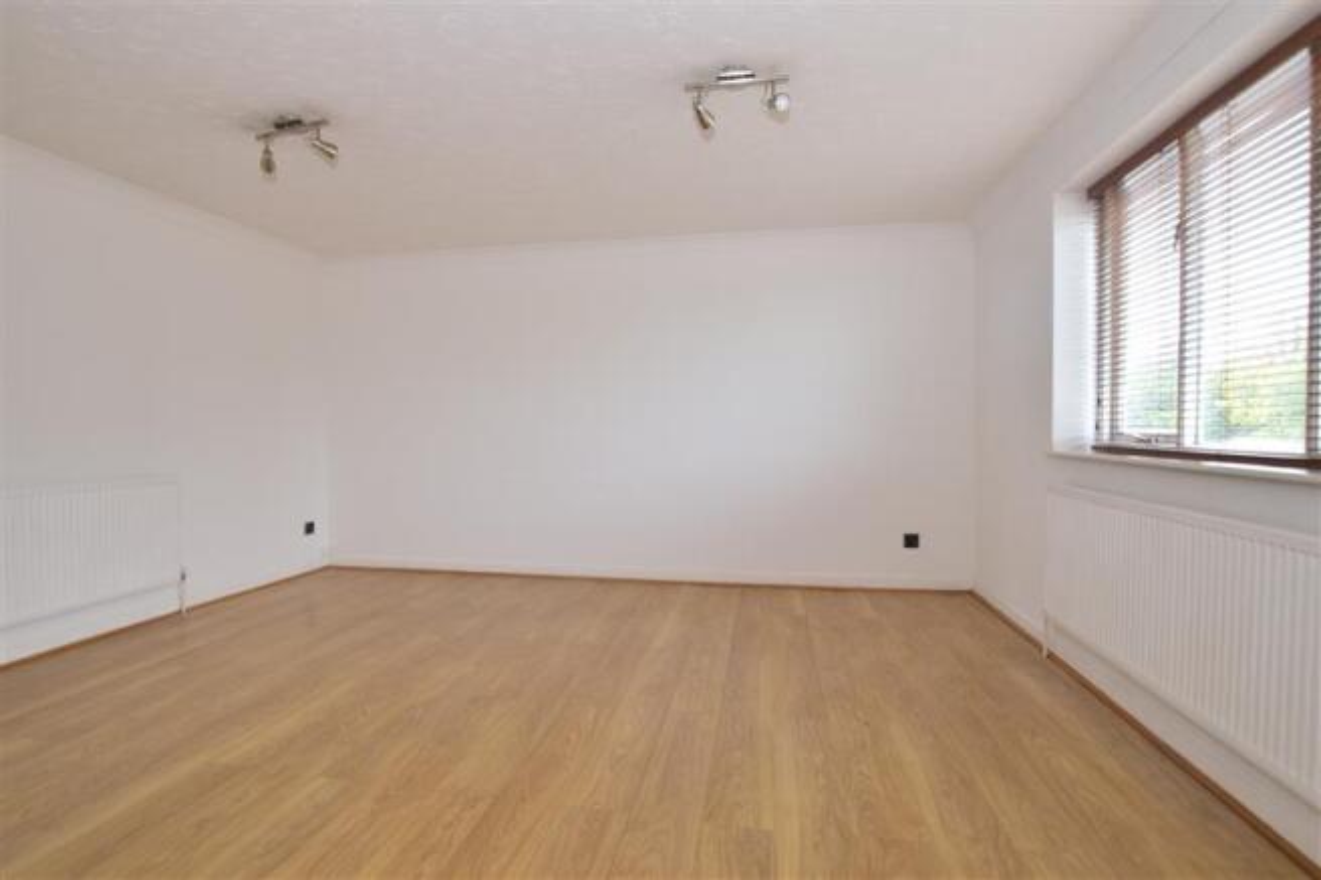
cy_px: 440
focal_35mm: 16
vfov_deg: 72.0
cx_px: 660
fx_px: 605
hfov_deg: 95.0
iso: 100
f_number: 7.1
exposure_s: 1/6
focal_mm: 11
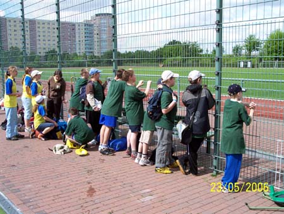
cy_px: 107
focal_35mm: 38
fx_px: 312
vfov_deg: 37.8
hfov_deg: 49.0
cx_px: 142
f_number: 4.8
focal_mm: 8
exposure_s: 1/500
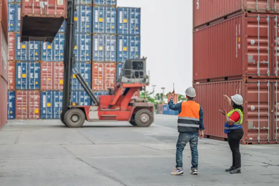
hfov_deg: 28.8
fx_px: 542
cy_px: 93
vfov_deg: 19.5
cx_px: 140
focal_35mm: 70
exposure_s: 1/250
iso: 160
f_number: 2.8
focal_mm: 70
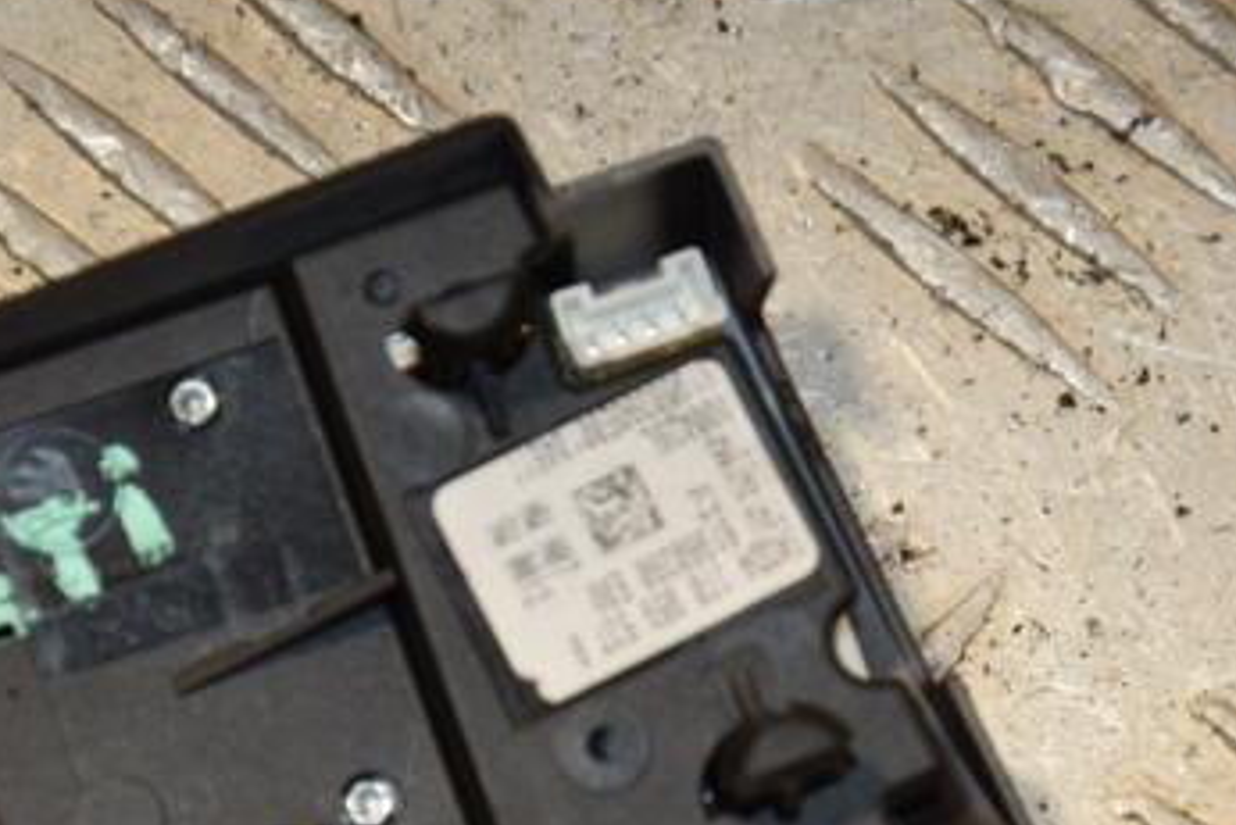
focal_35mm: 273
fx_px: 9372
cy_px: 661
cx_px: 536
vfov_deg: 5.0
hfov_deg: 7.5
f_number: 7.1
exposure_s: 1/200
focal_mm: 105
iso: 800
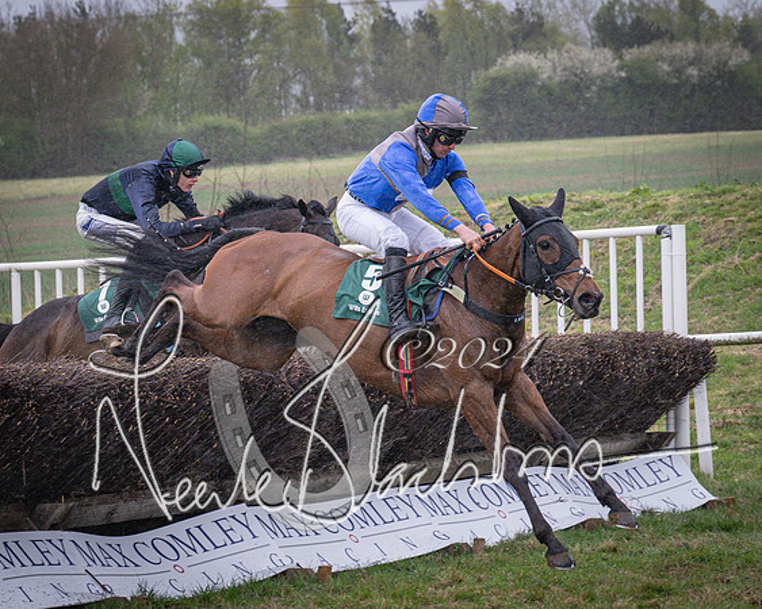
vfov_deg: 10.0
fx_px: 3479
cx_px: 319
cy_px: 290
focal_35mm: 154
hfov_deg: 12.5
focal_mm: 70
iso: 1600
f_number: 4
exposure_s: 1/1000
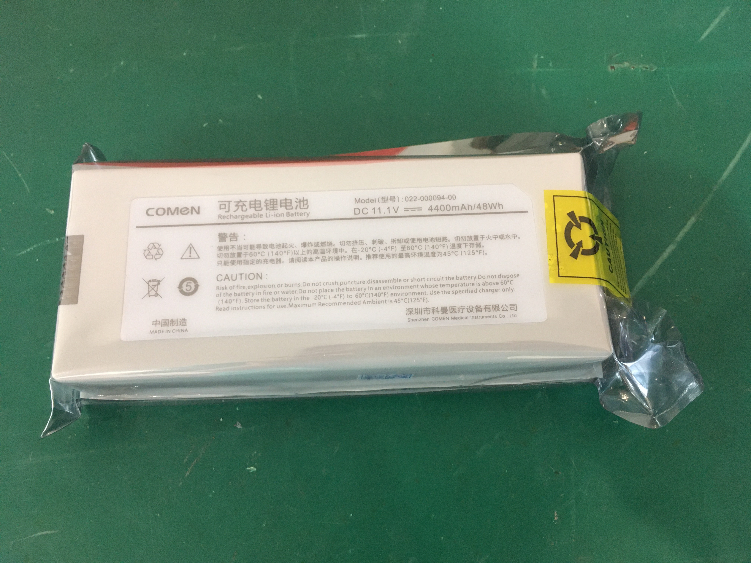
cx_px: 376
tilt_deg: -70.3
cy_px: 282
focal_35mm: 29
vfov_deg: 48.2
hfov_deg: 61.7
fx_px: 629
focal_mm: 4.15
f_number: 2.2
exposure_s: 1/25
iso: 200
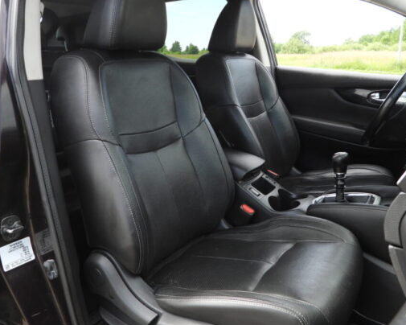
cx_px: 203
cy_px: 156
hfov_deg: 54.2
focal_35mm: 33
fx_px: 397
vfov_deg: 44.5
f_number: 2.8
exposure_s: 1/200
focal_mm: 4.3
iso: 100
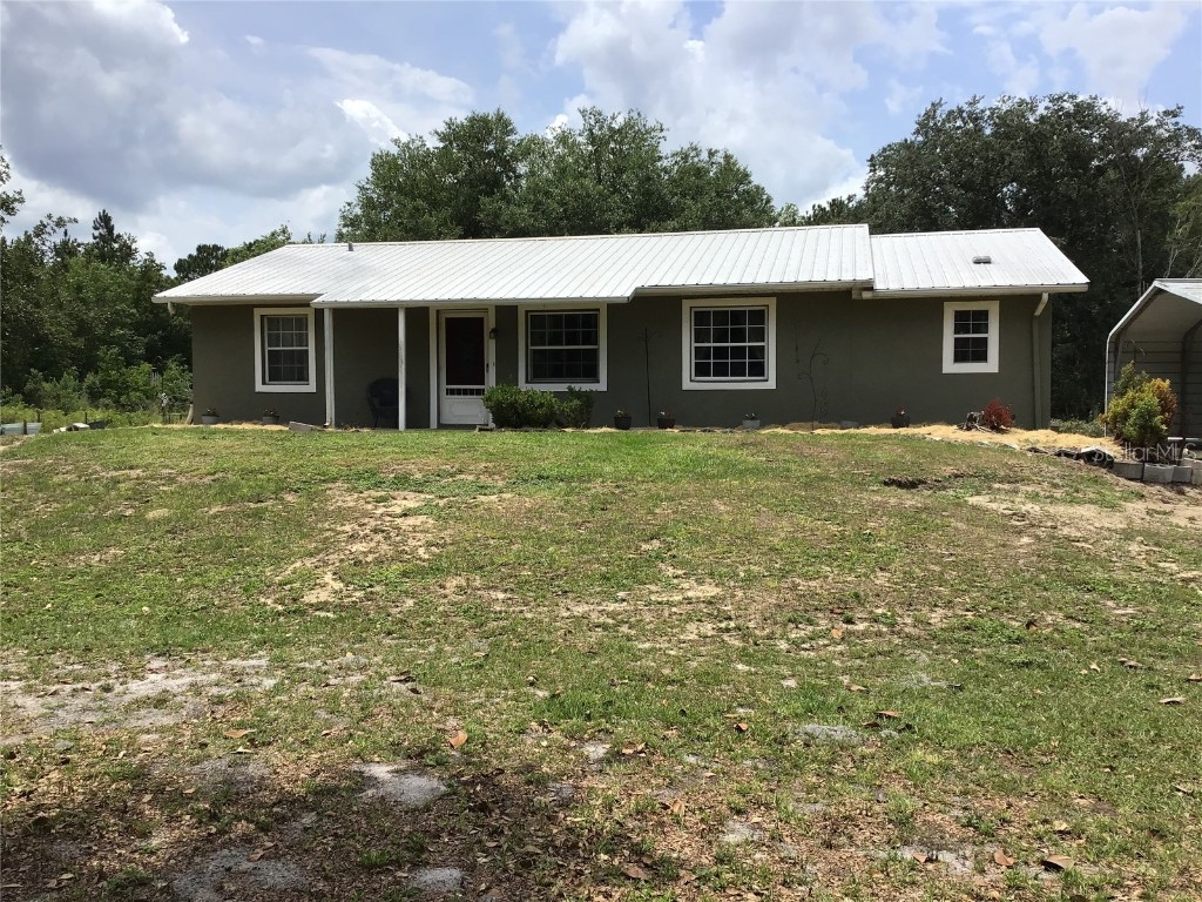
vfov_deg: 45.4
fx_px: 1076
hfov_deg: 58.4
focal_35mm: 31
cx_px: 601
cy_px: 451
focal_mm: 3.3
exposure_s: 1/1812
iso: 25
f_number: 2.4
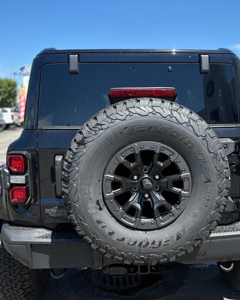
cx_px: 134
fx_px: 302
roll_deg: +0.9
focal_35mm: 34
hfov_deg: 43.3
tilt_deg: -5.9
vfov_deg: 52.8
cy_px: 150
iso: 64
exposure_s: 1/1626
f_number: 1.6
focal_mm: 5.96
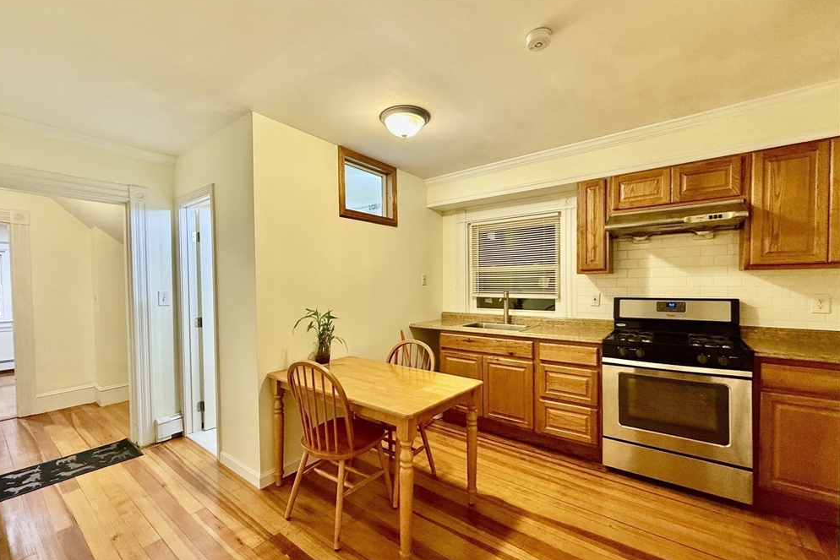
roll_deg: +0.7
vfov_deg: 77.3
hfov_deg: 100.4
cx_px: 409
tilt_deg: -1.0
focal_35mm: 15
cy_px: 291
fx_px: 350
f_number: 2.2
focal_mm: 2.22
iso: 250
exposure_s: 1/60
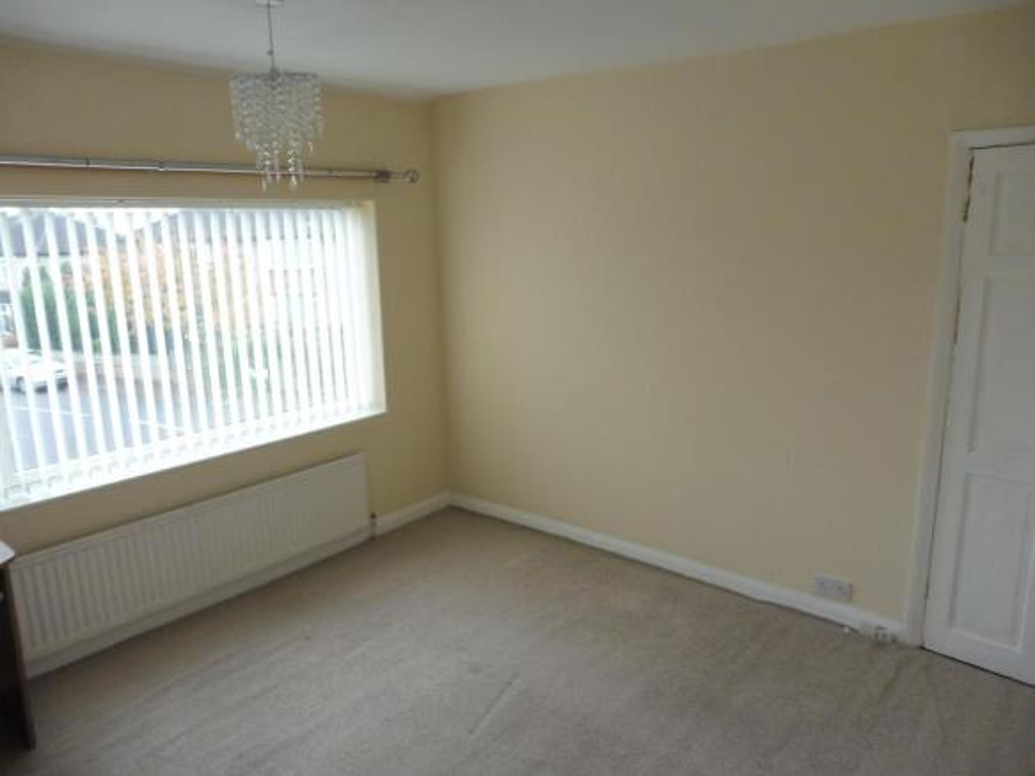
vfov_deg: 56.8
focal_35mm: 24
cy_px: 388
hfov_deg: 71.6
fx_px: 717
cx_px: 518
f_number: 3.3
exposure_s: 1/60
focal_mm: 4.3
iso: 200
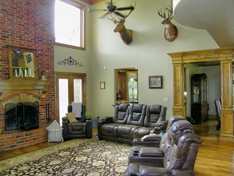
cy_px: 88
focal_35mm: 28
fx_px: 189
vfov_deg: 49.7
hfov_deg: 63.4
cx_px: 117
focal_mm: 5
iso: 160
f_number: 3.5
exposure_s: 1/30
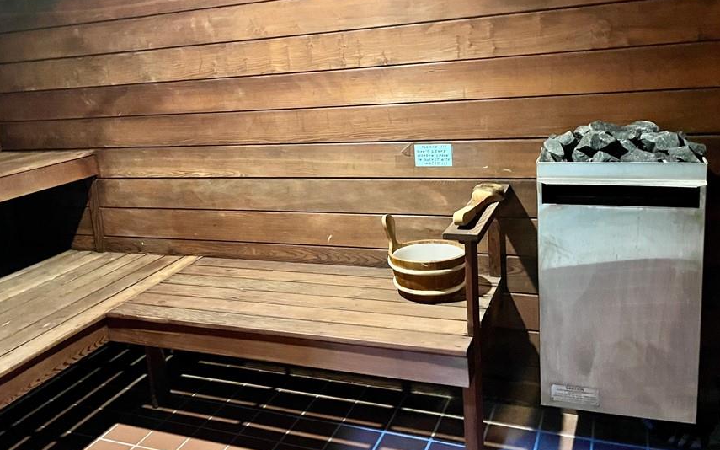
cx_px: 320
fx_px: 647
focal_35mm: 33
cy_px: 166
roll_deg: +5.5
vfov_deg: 38.0
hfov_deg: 58.0
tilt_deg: -11.6
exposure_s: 1/30
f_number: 1.6
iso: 800
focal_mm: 5.1
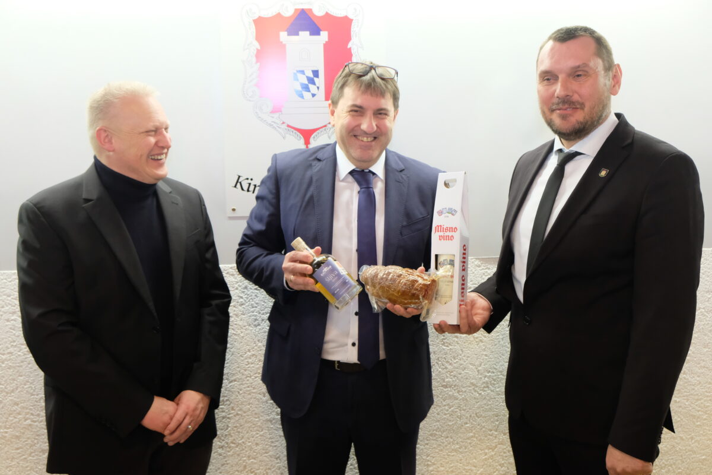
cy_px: 238
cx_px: 356
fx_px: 751
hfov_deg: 50.7
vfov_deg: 35.1
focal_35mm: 38
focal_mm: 25.4
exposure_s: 1/58
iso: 3200
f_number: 4
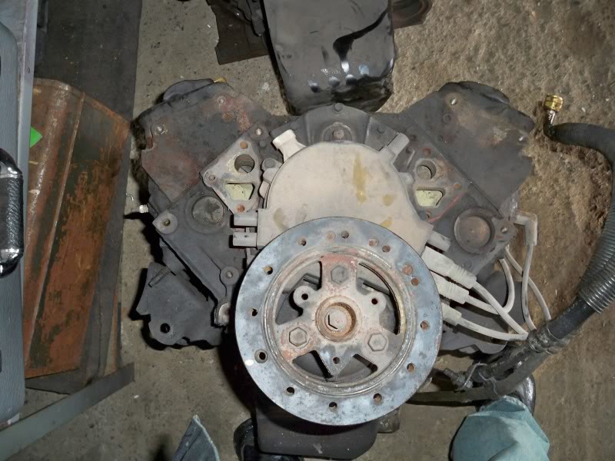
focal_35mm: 35
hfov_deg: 52.6
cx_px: 308
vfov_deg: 40.7
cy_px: 230
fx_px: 622
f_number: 3.1
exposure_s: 1/30
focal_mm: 6.3
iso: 200
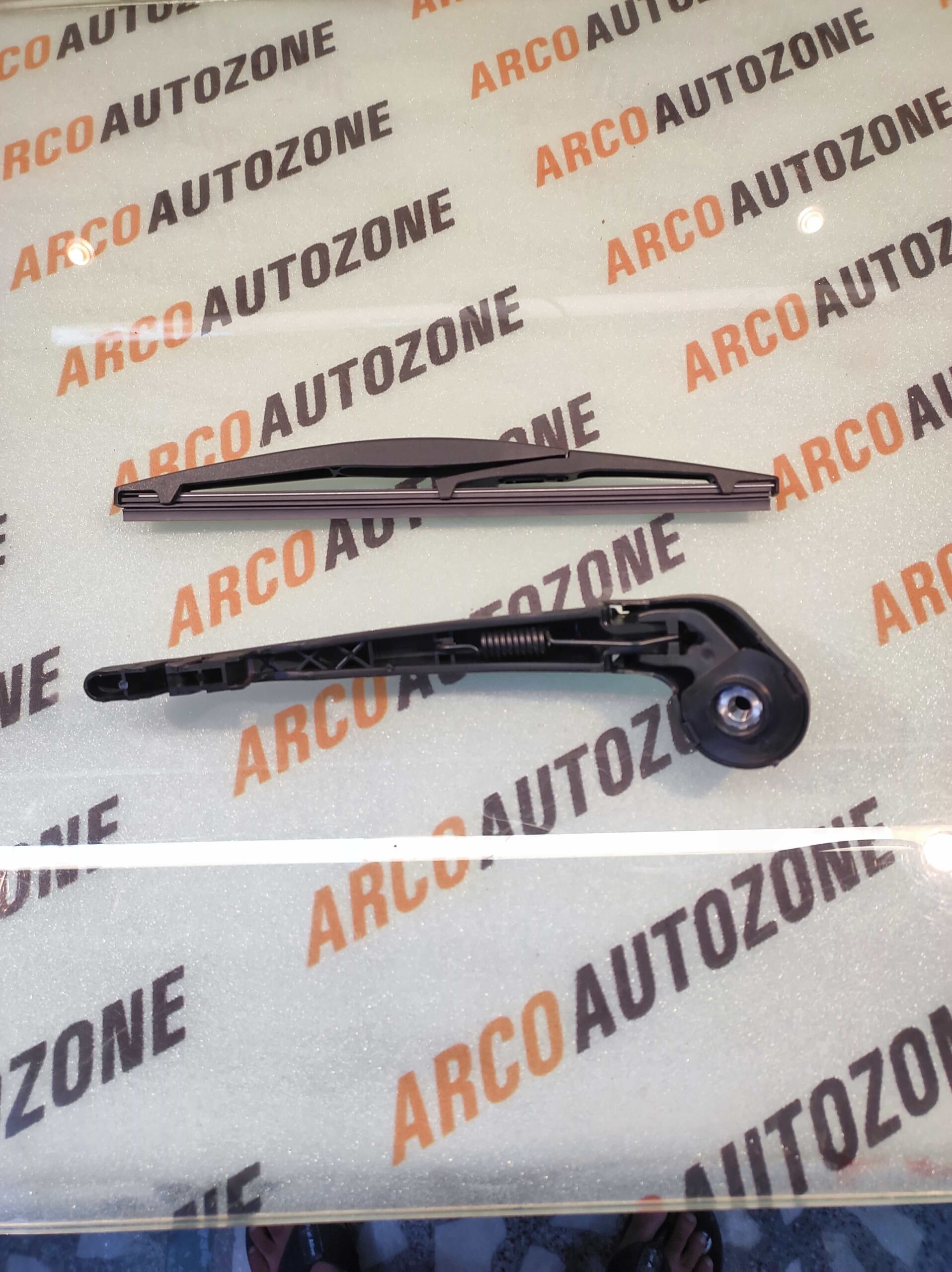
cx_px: 476
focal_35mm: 17
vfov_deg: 91.1
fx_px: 624
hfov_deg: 74.7
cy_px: 636
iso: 176
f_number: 1.79
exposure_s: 1/33
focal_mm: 4.74
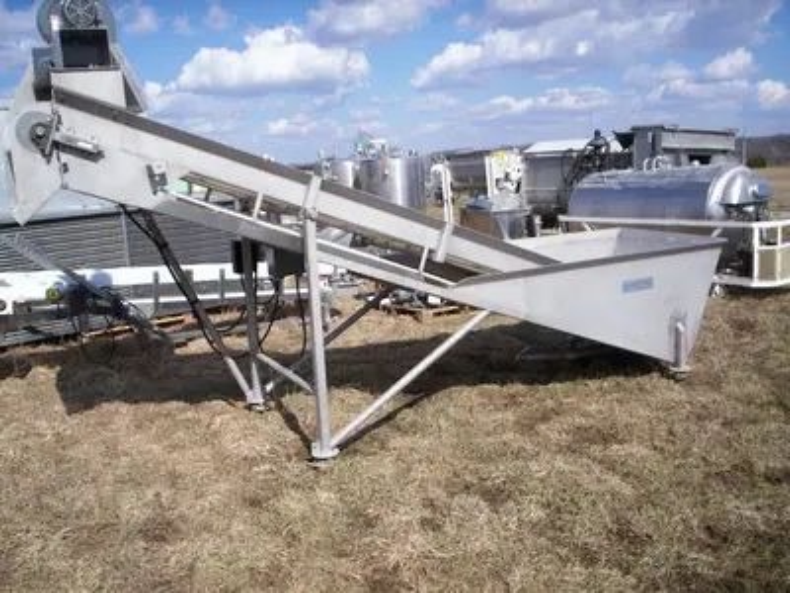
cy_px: 296
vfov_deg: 39.7
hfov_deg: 51.4
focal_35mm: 36
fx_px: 822
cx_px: 395
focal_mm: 5.9
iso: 100
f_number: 4.5
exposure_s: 1/912
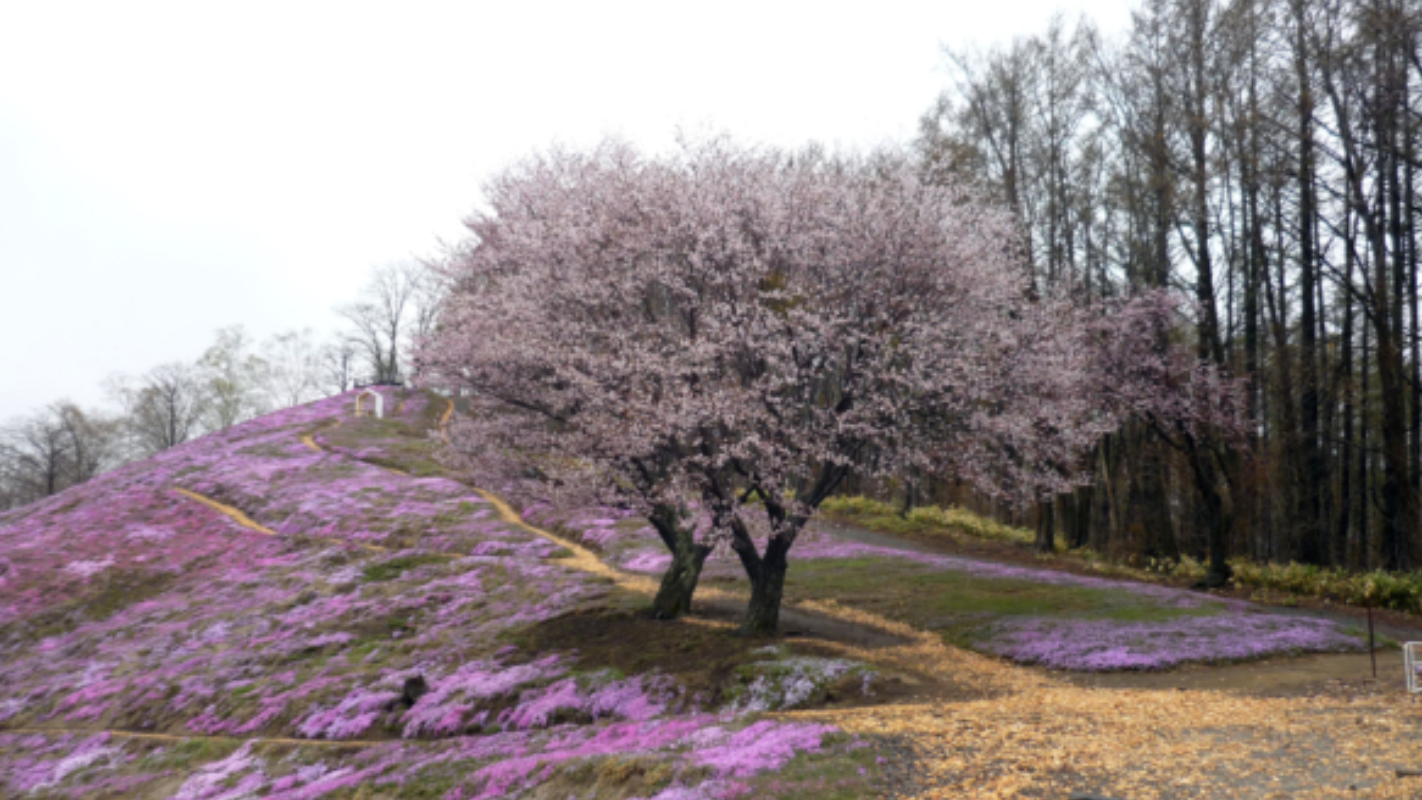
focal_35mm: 37
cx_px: 700
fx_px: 1395
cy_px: 385
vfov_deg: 32.0
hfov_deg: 54.0
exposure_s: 1/250
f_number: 2.8
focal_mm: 5.5
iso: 100
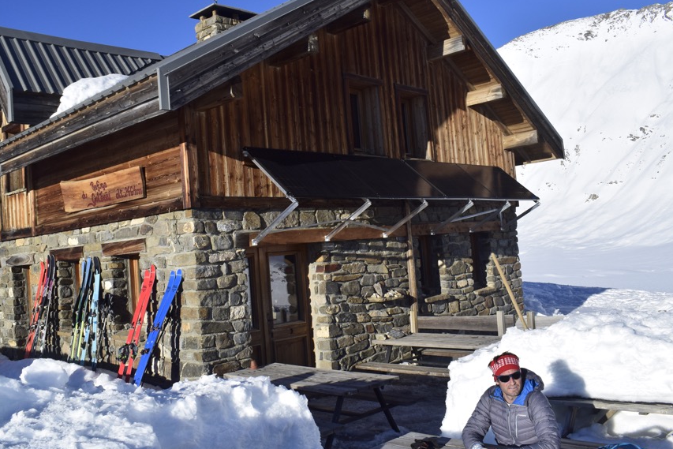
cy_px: 216
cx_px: 298
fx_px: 673
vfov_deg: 36.9
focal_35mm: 36
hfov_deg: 53.0
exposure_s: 1/500
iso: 320
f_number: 11
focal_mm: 20
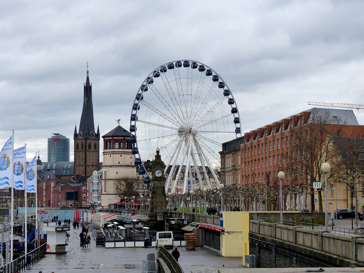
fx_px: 904
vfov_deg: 17.2
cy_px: 136
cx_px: 182
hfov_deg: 22.8
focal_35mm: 86
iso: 160
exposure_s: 1/250
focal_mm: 14.5
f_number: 4
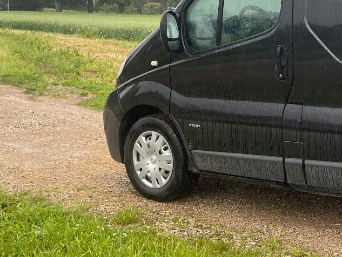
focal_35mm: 69
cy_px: 97
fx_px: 682
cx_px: 411
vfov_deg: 21.3
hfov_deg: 25.3
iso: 32
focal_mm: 4.2
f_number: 1.6
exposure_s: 1/165
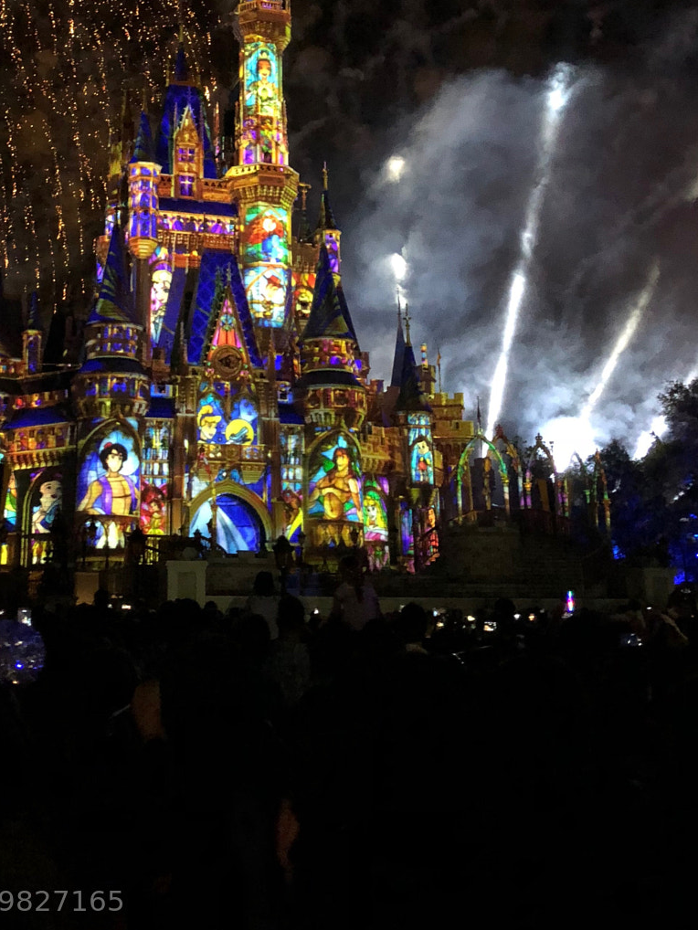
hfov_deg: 32.4
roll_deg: +0.6
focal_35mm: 44
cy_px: 242
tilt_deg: +17.7
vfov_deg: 41.8
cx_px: 194
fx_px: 1182
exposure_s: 1/4
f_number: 1.8
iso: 200
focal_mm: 3.99
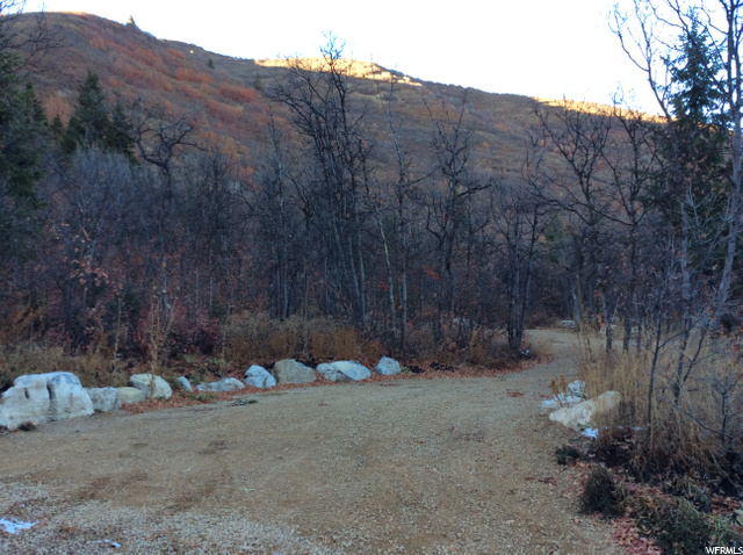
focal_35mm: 32
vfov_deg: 44.1
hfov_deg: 56.9
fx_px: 686
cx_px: 372
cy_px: 278
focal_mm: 3.3
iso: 50
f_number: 2.4
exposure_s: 1/120
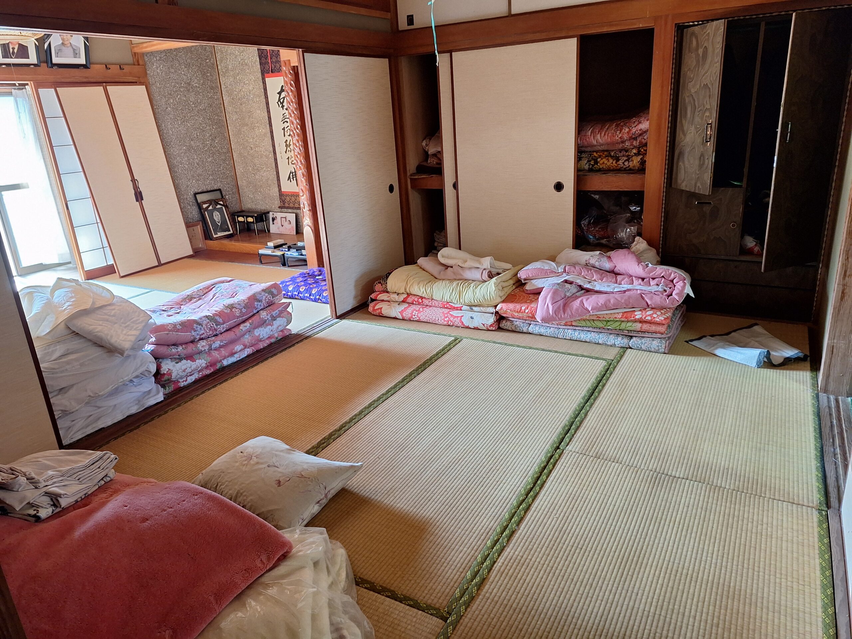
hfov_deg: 73.9
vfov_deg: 58.9
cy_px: 320
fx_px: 566
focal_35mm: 23
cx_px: 426
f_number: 1.8
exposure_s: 1/40
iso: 100
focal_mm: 5.54
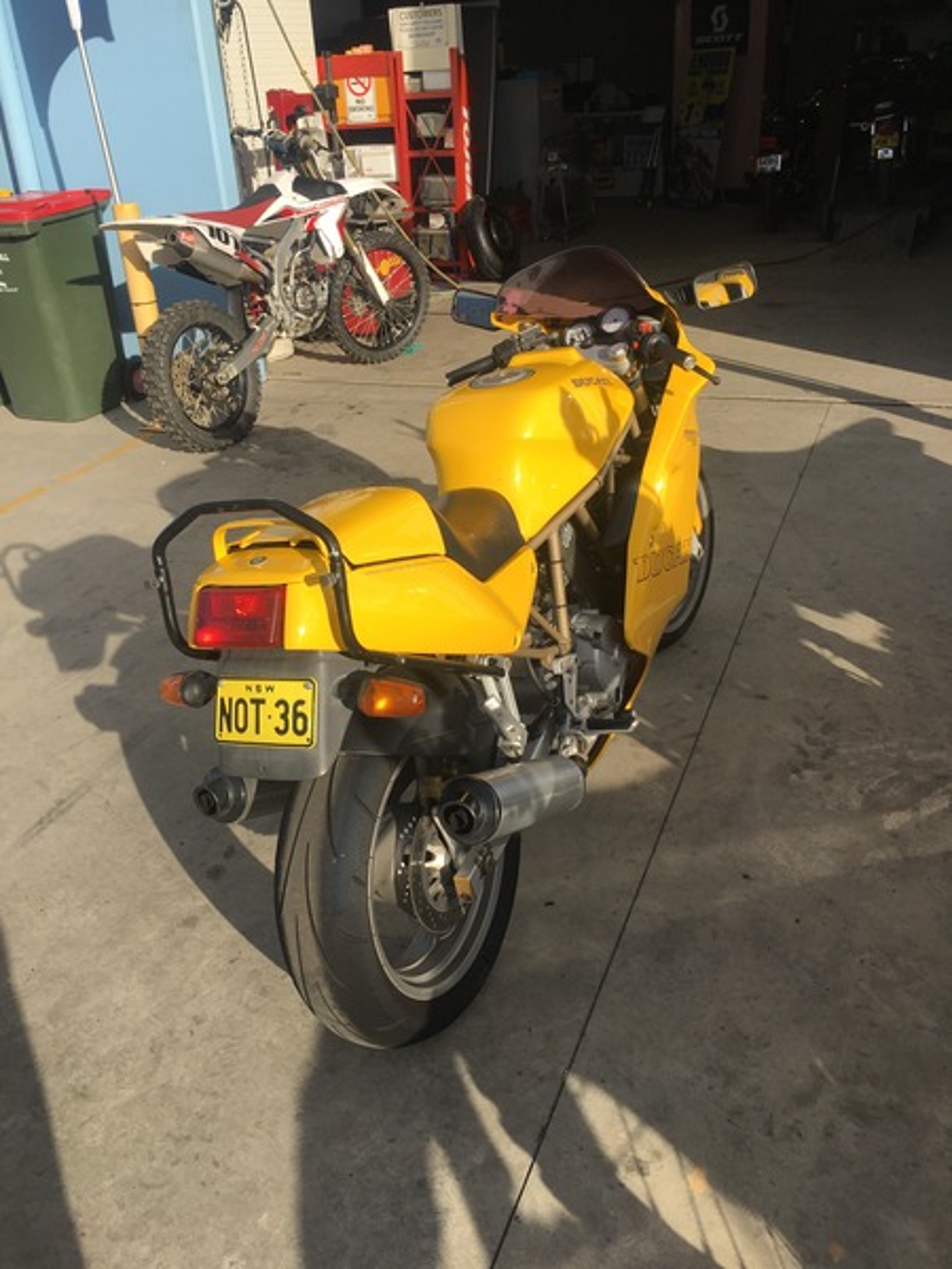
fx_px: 1063
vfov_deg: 61.7
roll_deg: +2.2
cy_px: 634
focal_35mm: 29
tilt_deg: -27.6
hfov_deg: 48.2
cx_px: 476
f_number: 2.2
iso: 25
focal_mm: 4.15
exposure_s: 1/1538
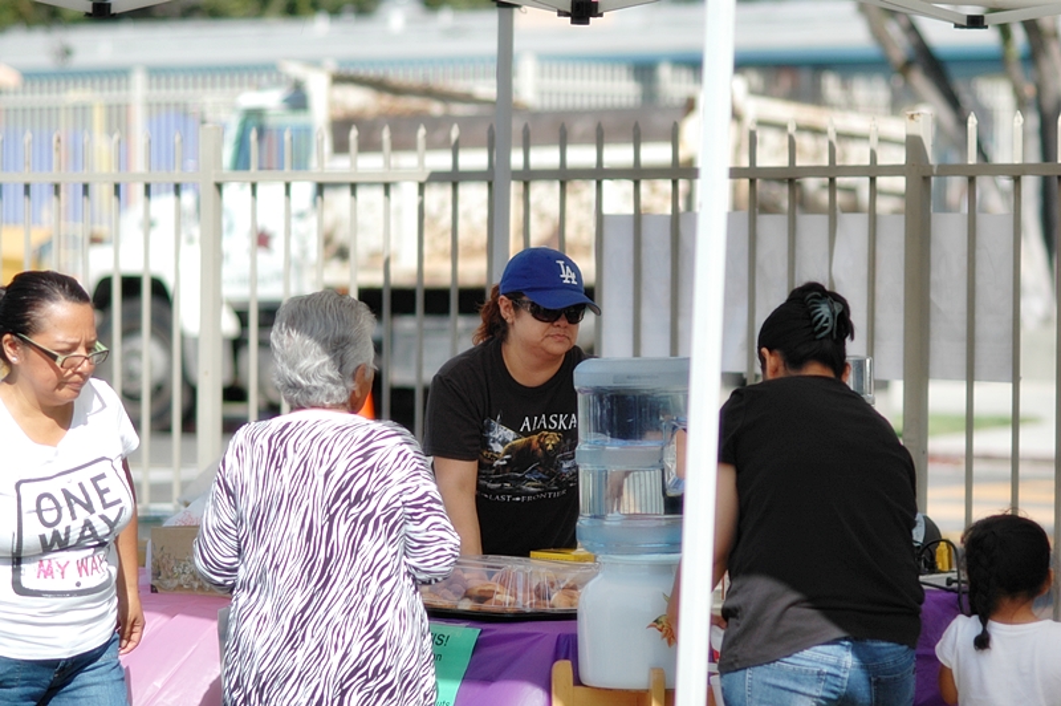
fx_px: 3755
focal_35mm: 128
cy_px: 353
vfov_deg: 10.7
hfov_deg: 16.1
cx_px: 530
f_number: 2.2
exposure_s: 1/6400
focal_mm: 85
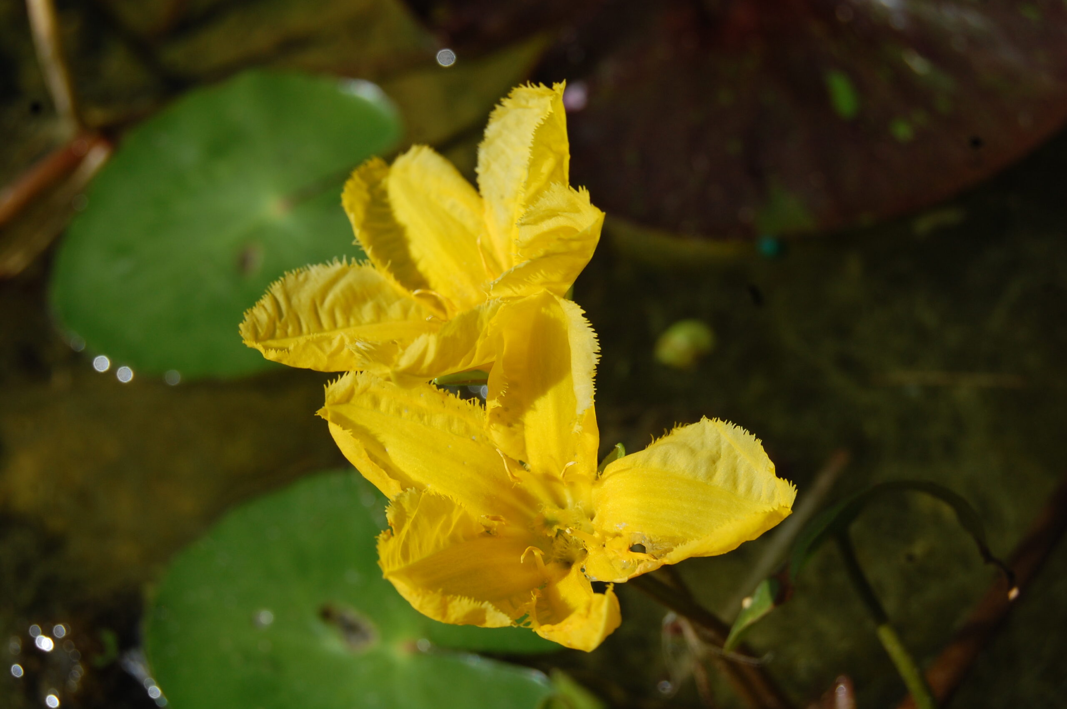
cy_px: 354
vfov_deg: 19.7
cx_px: 534
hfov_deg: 29.3
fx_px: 2043
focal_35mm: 69
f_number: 11
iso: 200
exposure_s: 1/500
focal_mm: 46
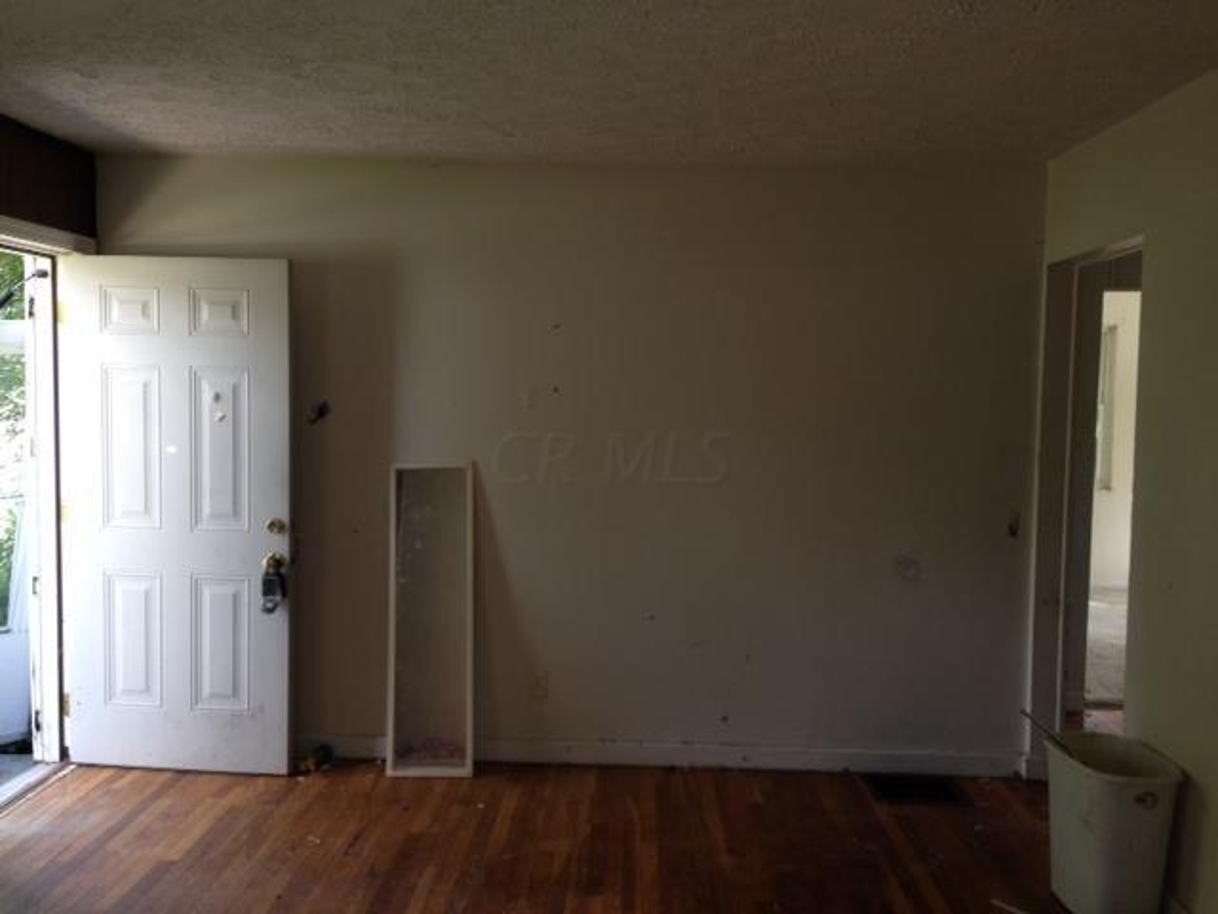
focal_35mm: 33
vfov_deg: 42.9
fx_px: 1161
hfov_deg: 55.4
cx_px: 609
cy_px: 457
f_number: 2.4
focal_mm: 4.12
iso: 50
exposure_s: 1/46
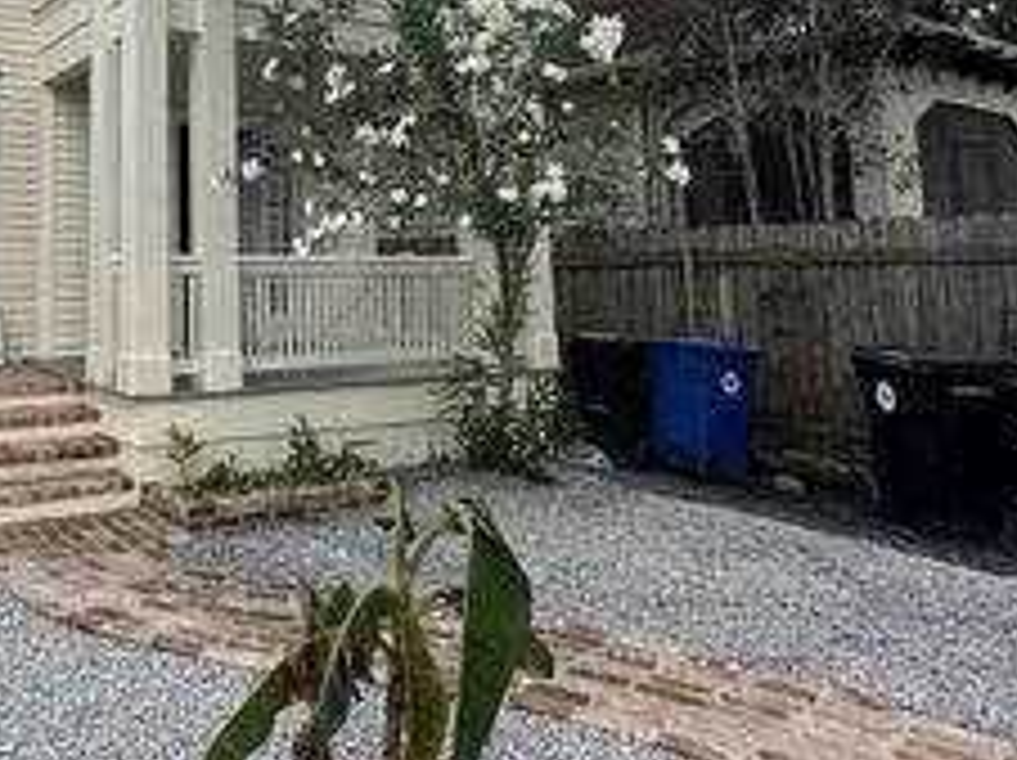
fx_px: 910
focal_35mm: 31
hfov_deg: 52.8
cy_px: 178
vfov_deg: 43.7
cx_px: 144
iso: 40
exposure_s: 1/396
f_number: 2.2
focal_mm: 2.22
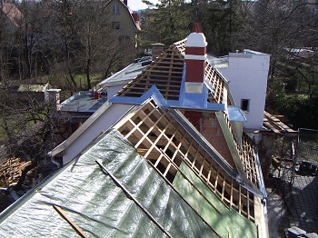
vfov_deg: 39.6
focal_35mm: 36
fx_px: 330
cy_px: 119
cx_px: 159
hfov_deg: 51.4
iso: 50
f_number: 6.7
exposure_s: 1/200
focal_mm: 4.7
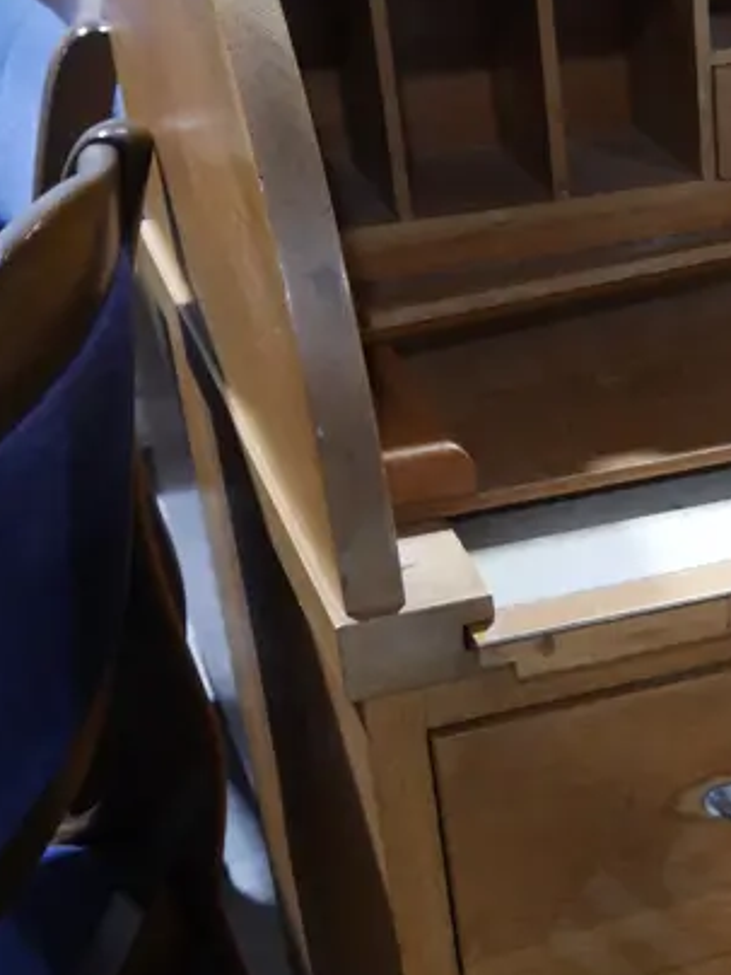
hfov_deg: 19.5
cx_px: 872
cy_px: 673
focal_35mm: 71
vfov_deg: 27.2
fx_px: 1999
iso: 1000
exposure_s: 1/60
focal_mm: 14
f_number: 3.5
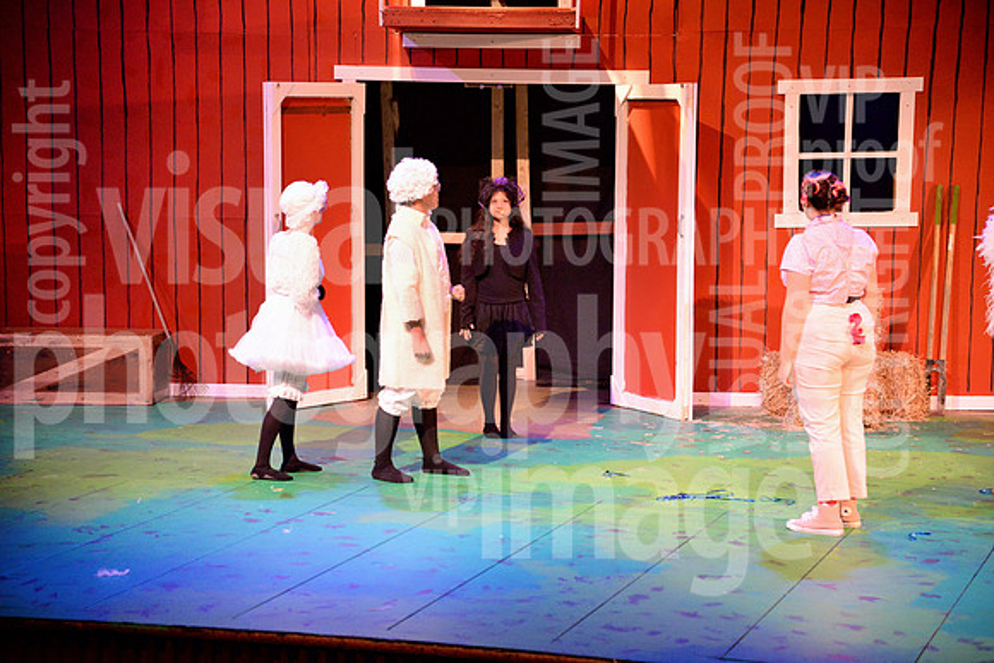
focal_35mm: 85
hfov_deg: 23.9
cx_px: 497
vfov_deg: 16.1
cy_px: 332
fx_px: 2347
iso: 6400
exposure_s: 1/125
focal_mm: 85
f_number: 4.5
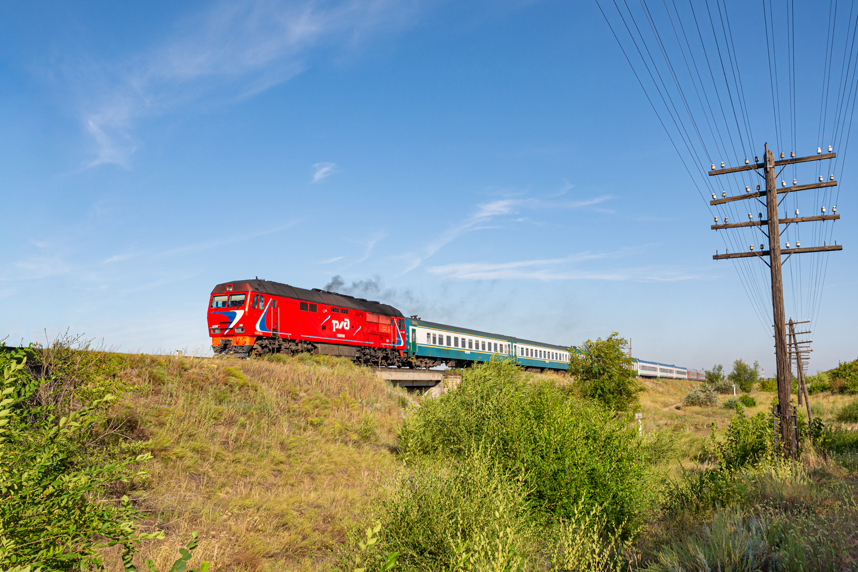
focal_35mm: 30
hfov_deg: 61.9
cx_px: 429
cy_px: 286
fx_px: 715
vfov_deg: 43.6
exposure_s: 1/500
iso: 200
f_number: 8
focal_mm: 20
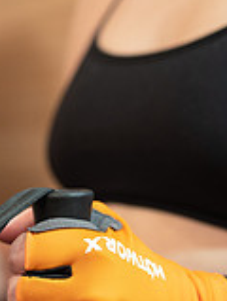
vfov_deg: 19.6
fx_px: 827
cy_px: 341
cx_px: 28
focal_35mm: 95
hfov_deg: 15.5
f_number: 2.8
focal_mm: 35
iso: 400
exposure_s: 1/160
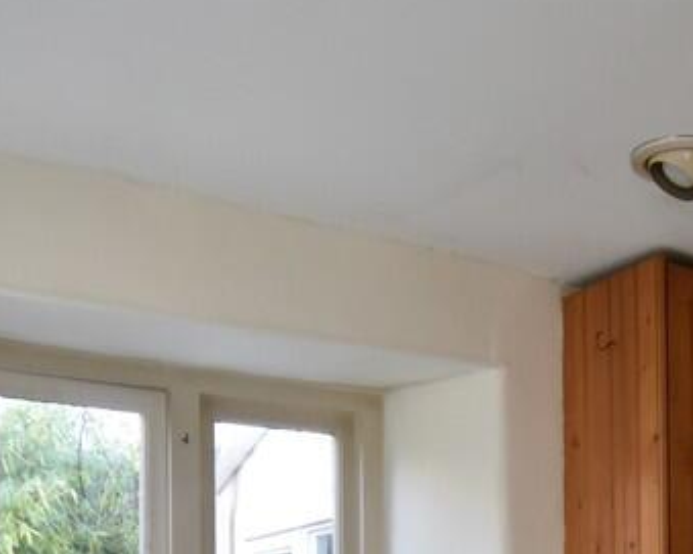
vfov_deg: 26.6
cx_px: 646
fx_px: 1046
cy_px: 651
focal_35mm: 51
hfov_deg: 34.3
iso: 800
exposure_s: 1/160
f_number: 4.5
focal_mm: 12
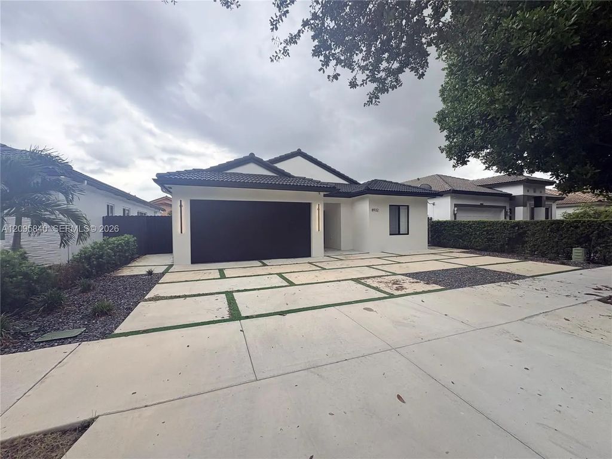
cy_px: 230
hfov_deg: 102.1
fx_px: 248
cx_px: 306
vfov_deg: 85.7
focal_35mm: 14
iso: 64
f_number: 2.2
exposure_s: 1/756
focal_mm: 2.22
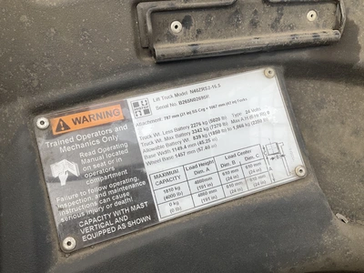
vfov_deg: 48.2
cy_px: 136
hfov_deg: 61.7
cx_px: 182
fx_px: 305
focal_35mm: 29
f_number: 1.8
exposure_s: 1/362
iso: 25
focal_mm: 3
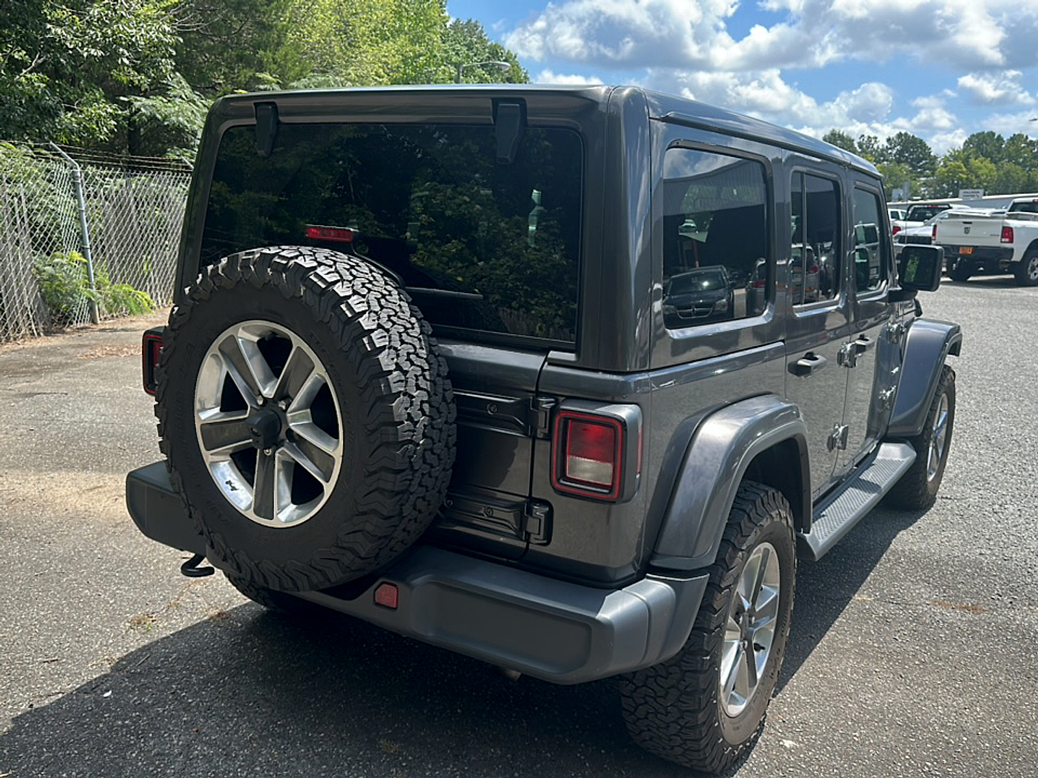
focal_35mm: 25
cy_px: 389
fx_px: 750
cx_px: 519
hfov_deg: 69.4
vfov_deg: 54.9
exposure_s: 1/2075
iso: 80
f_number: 1.78
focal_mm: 6.86
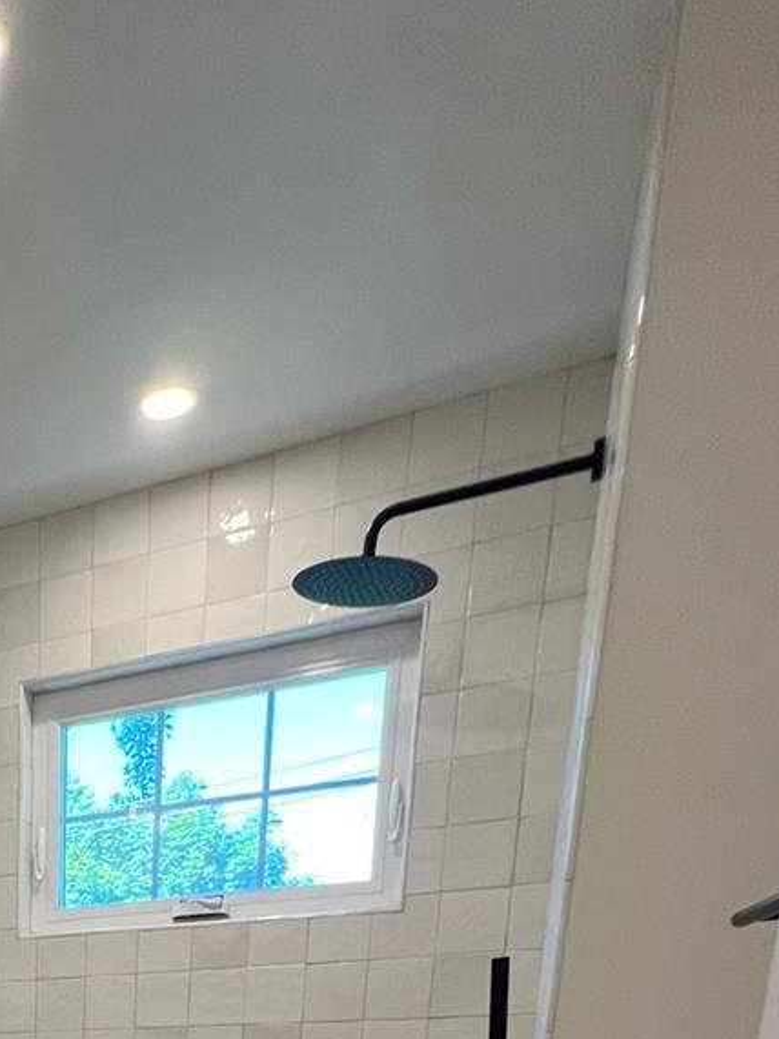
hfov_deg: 32.6
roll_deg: +2.3
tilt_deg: -14.0
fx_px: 1051
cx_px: -182
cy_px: 1337
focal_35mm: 35
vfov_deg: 36.0
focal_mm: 1.57
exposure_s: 1/120
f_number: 1.8
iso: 125
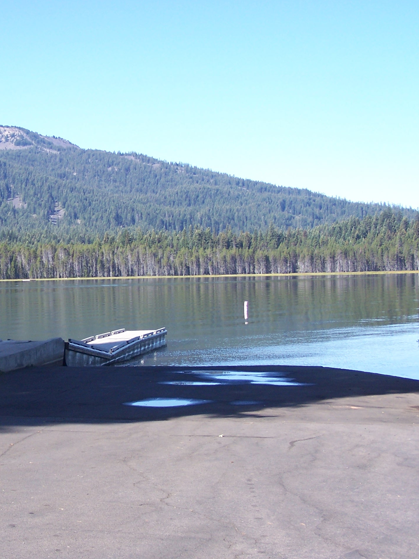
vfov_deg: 28.2
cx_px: 57
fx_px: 1114
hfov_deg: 20.9
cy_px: 280
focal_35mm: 69
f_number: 3
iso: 80
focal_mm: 8.5
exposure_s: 1/500
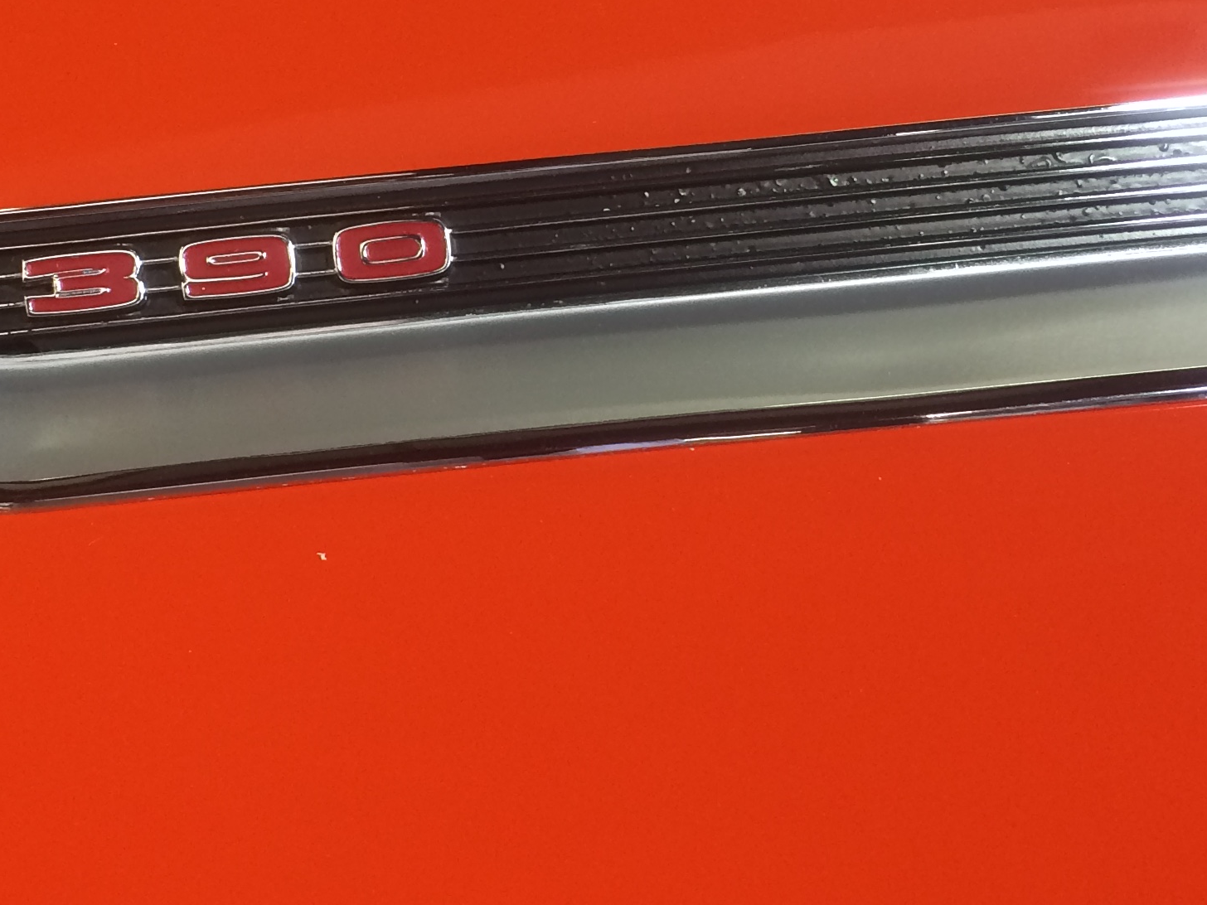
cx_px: 447
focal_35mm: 65
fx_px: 2266
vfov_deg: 22.4
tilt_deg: -39.4
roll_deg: -0.4
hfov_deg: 29.7
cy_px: 235
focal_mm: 4.15
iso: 80
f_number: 2.2
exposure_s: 1/30
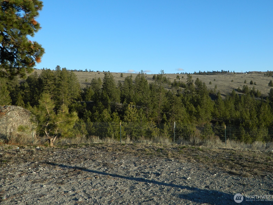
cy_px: 100
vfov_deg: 39.7
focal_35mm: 36
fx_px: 284
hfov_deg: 51.4
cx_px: 139
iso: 80
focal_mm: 6.2
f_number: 3.3
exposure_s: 1/500
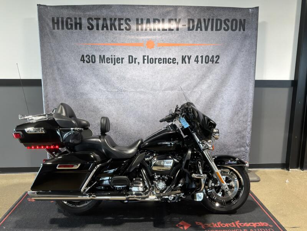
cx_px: 154
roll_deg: -0.4
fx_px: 248
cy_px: 116
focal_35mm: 28
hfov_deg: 63.4
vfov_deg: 49.7
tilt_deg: -10.2
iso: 64
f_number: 1.8
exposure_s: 1/96
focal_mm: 3
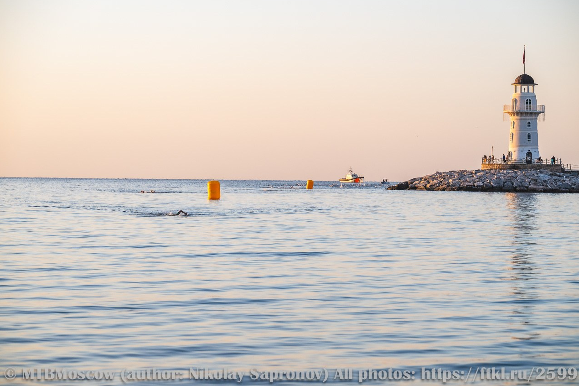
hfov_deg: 16.3
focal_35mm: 126
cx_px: 291
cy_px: 192
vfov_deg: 10.9
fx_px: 2026
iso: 250
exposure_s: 1/800
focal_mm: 125
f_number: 5
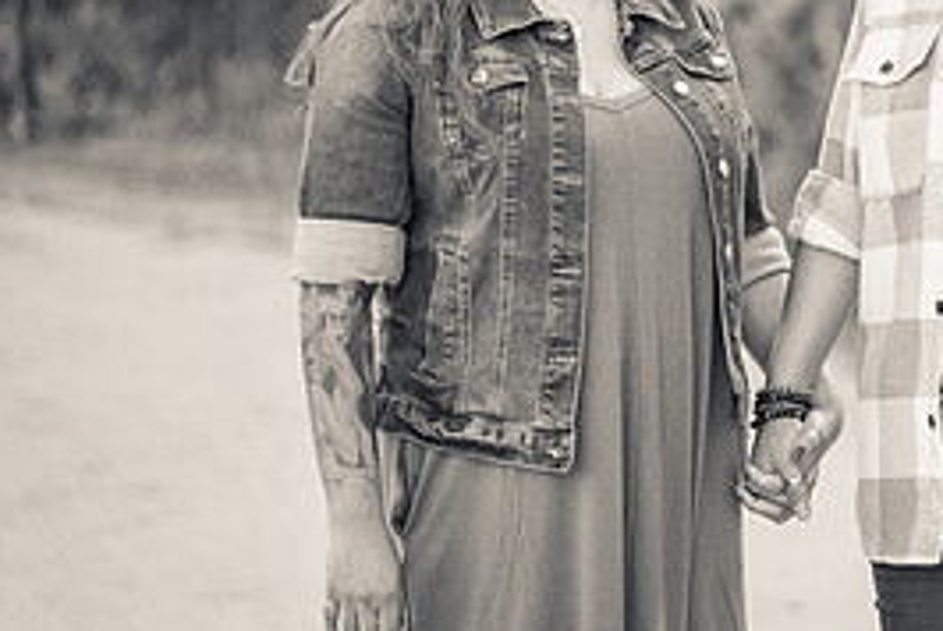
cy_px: 58
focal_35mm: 185
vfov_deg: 7.4
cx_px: 900
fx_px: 4851
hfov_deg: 11.0
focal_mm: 85
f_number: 1.8
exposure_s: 1/500
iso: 250
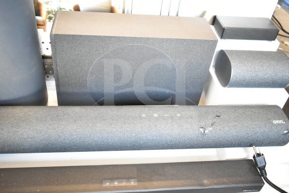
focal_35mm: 36
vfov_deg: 36.9
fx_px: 289
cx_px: 144
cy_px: 96
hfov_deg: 53.1
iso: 3600
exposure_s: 1/40
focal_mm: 24
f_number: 3.8
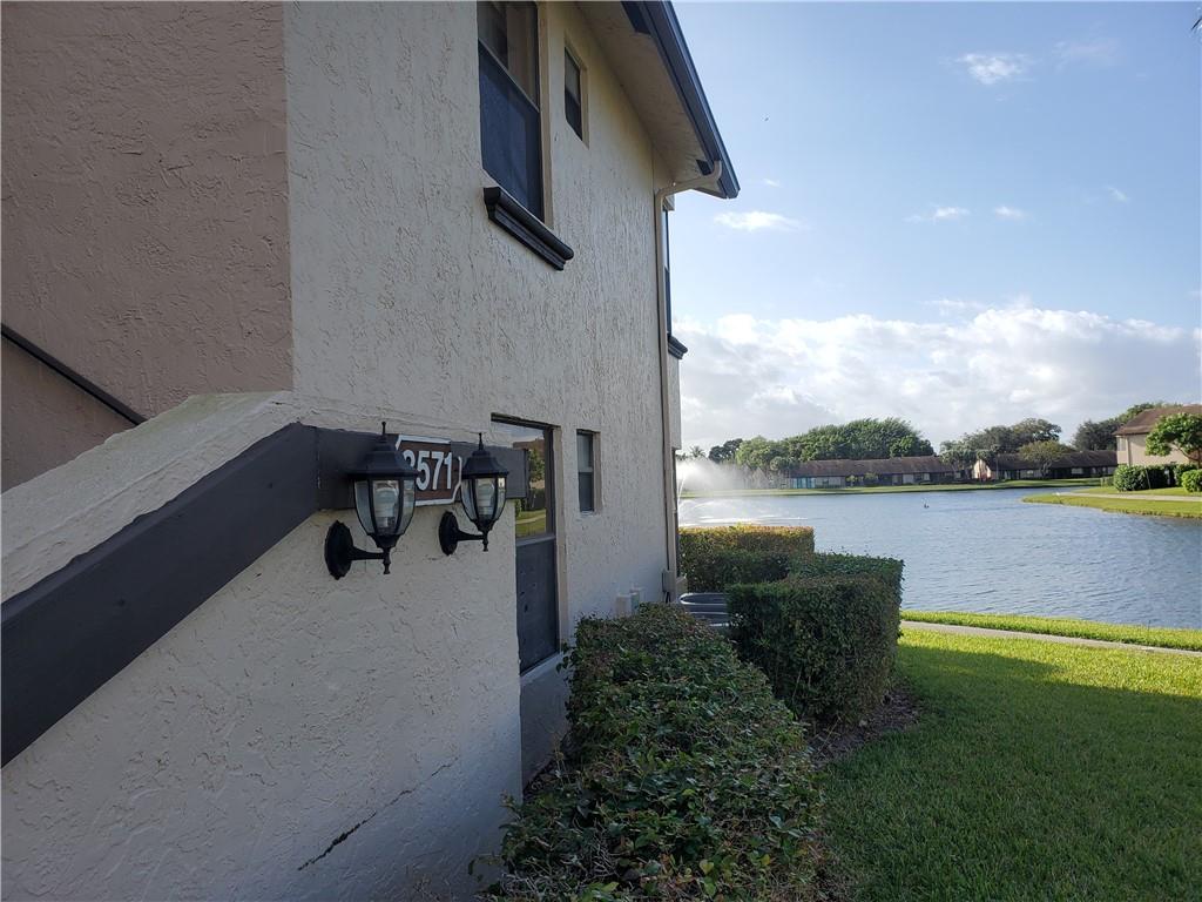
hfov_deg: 67.3
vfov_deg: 53.1
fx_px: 903
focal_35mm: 26
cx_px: 601
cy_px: 451
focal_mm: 4.3
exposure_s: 1/1002
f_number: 2.4
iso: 50
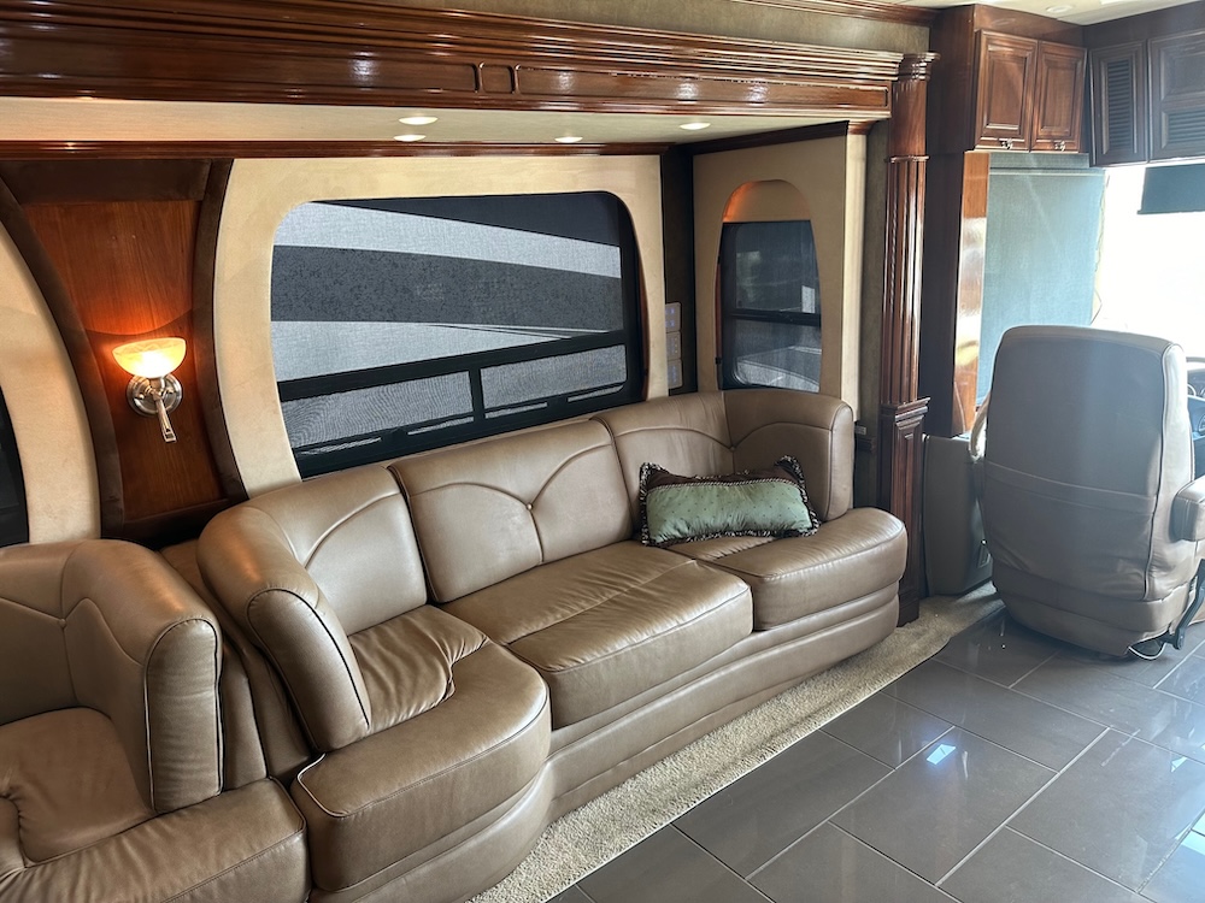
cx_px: 602
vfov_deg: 56.8
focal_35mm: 24
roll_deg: +2.9
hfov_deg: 71.6
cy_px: 452
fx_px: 835
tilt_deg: -12.8
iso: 200
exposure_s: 1/49
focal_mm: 6.86
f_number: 1.78
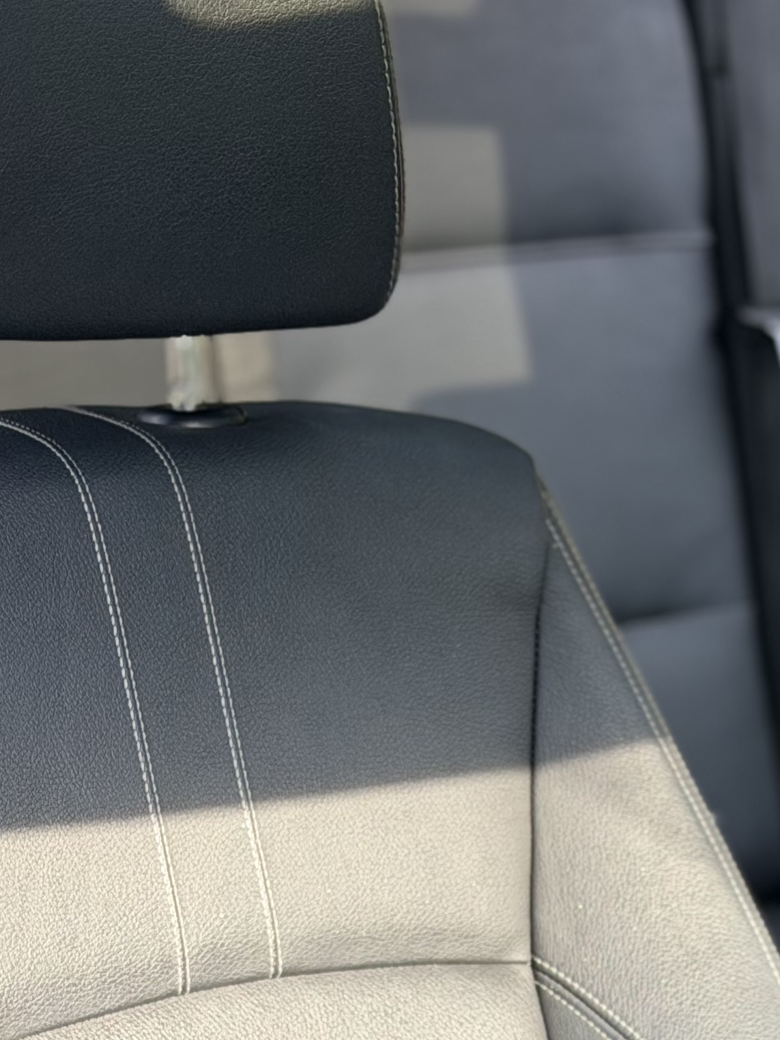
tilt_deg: -30.7
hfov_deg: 11.6
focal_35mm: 127
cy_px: 1374
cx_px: 580
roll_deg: -5.0
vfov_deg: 14.8
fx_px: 3816
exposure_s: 1/484
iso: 100
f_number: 1.78
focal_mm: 6.76
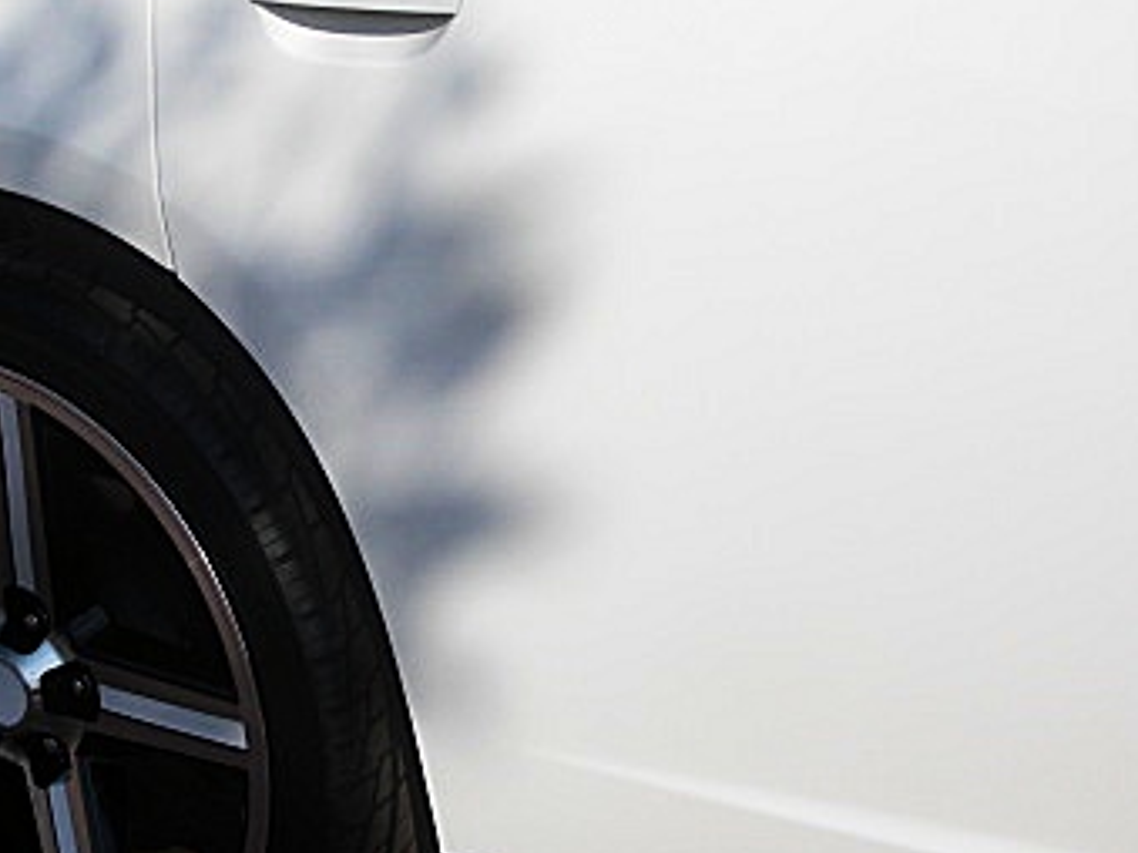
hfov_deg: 28.3
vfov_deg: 21.6
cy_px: 416
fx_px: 2235
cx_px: 319
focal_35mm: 68
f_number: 7.9
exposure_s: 1/200
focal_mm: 6.3
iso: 50
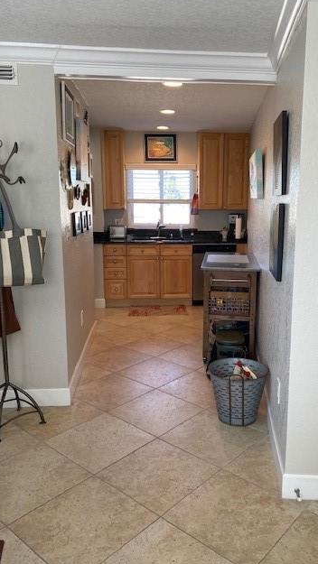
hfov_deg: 40.1
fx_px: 434
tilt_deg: -9.4
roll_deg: -1.1
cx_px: 188
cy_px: 278
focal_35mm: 29
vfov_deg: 66.0
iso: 100
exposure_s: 1/120
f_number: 1.8
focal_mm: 4.25
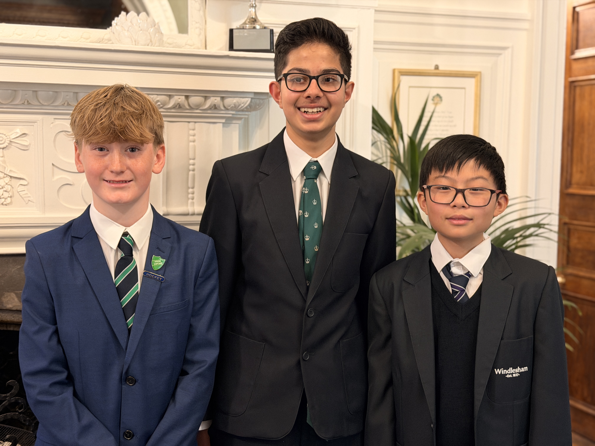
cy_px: 223
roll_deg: -0.4
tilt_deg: -5.7
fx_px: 825
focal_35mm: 48
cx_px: 298
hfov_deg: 39.7
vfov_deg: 30.3
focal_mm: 6.76
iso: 250
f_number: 1.78
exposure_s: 1/50
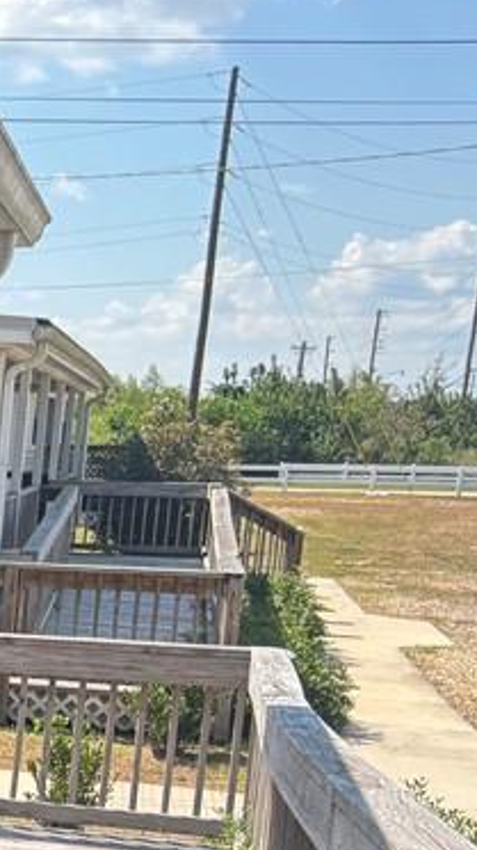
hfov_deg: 12.3
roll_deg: -1.3
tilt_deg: -10.7
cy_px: 736
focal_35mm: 78
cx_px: -662
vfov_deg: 26.4
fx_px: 1755
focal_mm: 5.96
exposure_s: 1/865
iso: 50
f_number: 1.6
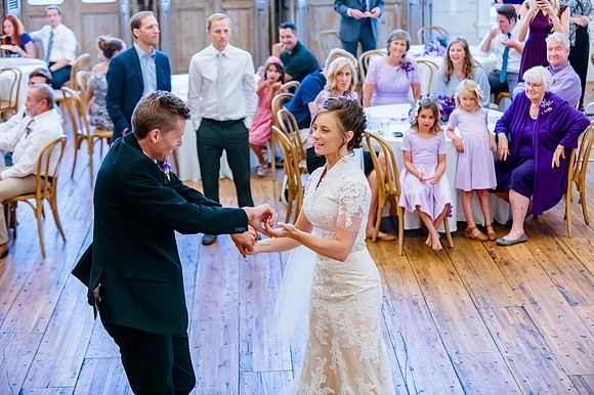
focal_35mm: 75
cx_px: 297
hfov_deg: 27.0
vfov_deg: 18.2
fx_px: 1237
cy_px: 198
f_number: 2.8
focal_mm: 75
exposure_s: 1/500
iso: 2000
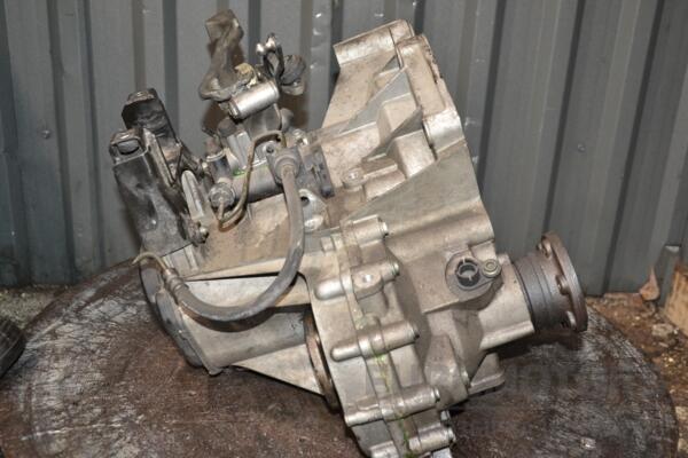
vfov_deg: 31.9
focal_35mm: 42
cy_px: 229
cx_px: 344
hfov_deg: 46.4
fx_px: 803
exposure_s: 1/60
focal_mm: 28
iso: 800
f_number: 5
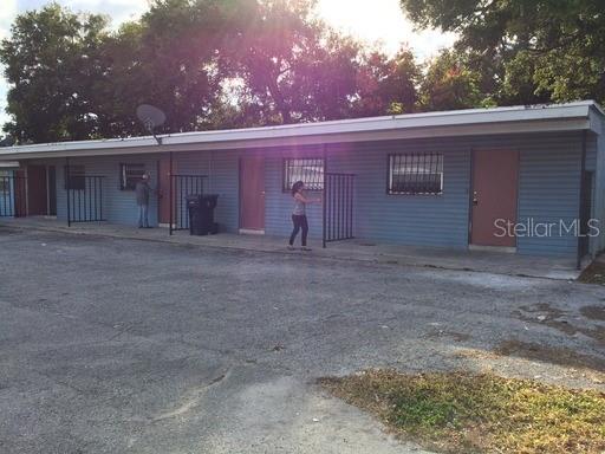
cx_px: 302
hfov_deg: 61.7
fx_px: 507
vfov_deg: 48.2
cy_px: 227
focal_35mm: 29
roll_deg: +0.4
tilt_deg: -4.9
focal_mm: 4.15
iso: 32
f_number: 2.2
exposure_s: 1/1026
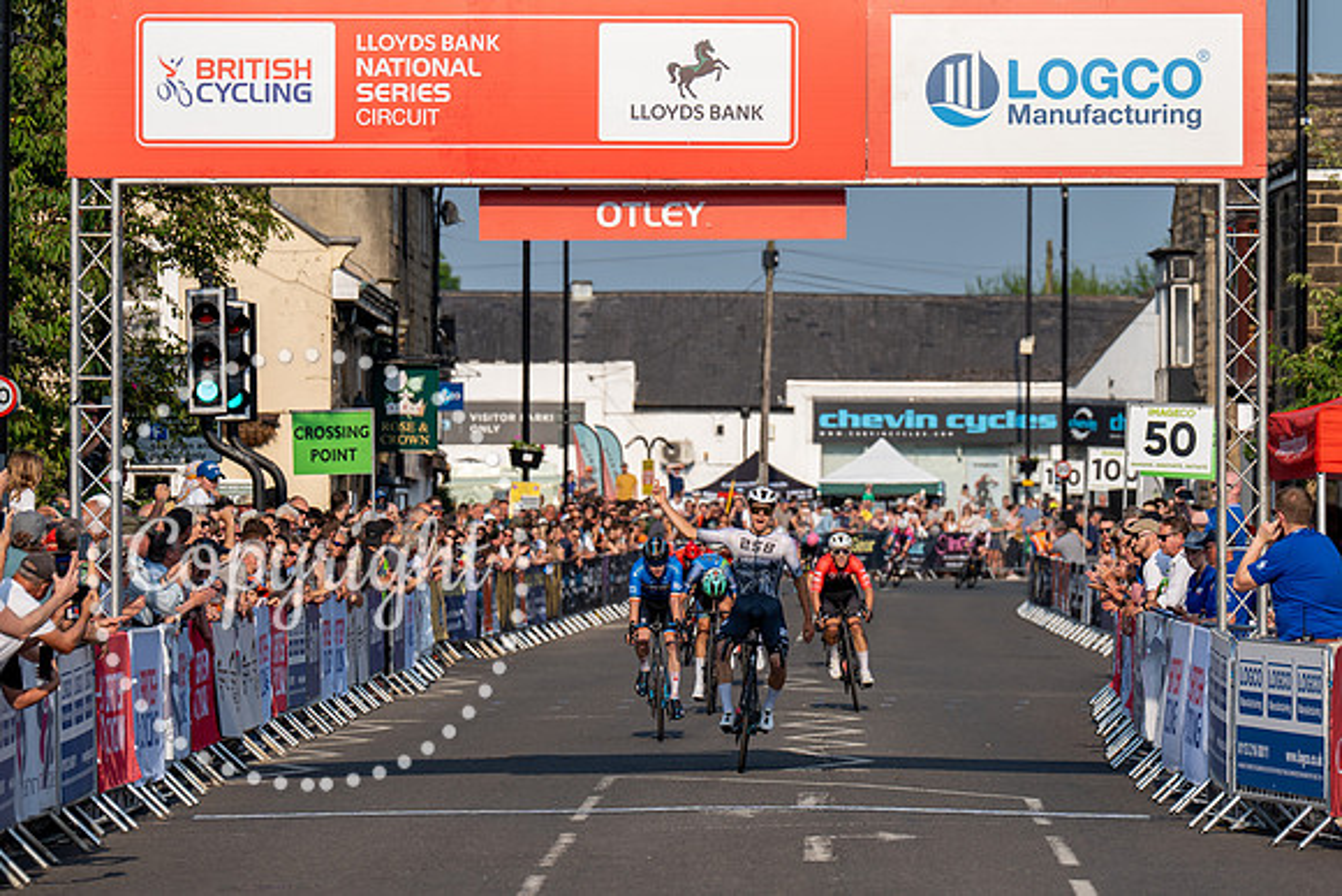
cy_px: 539
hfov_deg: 8.9
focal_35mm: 232
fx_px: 8636
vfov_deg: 5.9
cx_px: 840
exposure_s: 1/1000
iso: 160
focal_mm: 185
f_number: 5
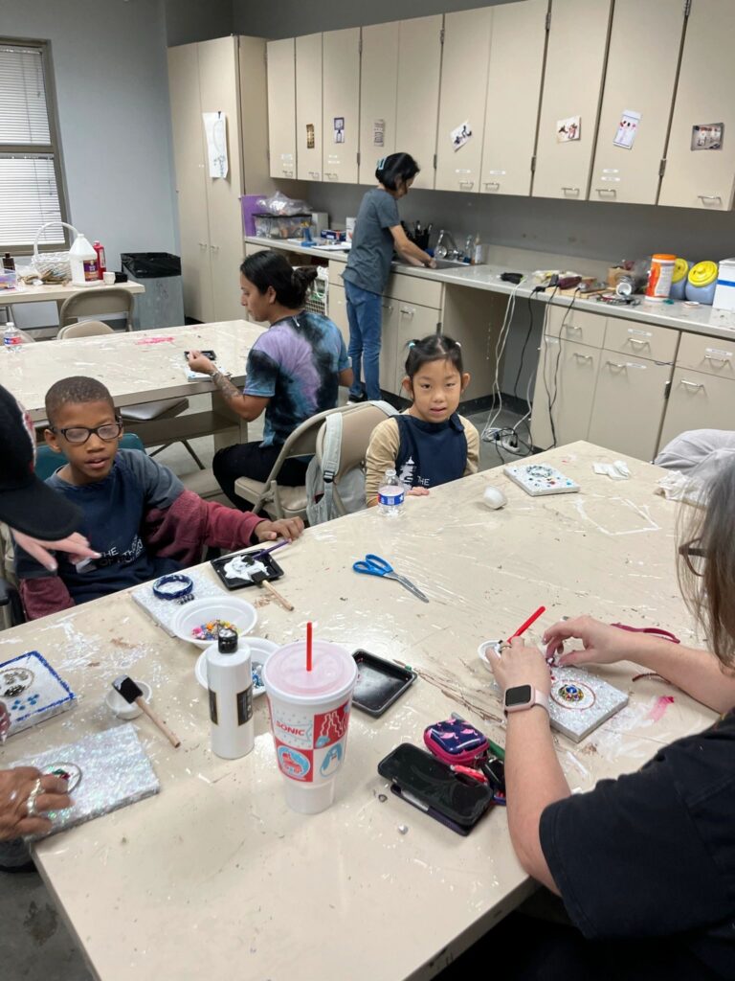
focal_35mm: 26
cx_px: 368
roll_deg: -0.4
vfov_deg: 67.3
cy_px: 490
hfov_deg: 53.1
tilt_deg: -24.2
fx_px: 736
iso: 125
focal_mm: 5.1
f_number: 1.6
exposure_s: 1/120
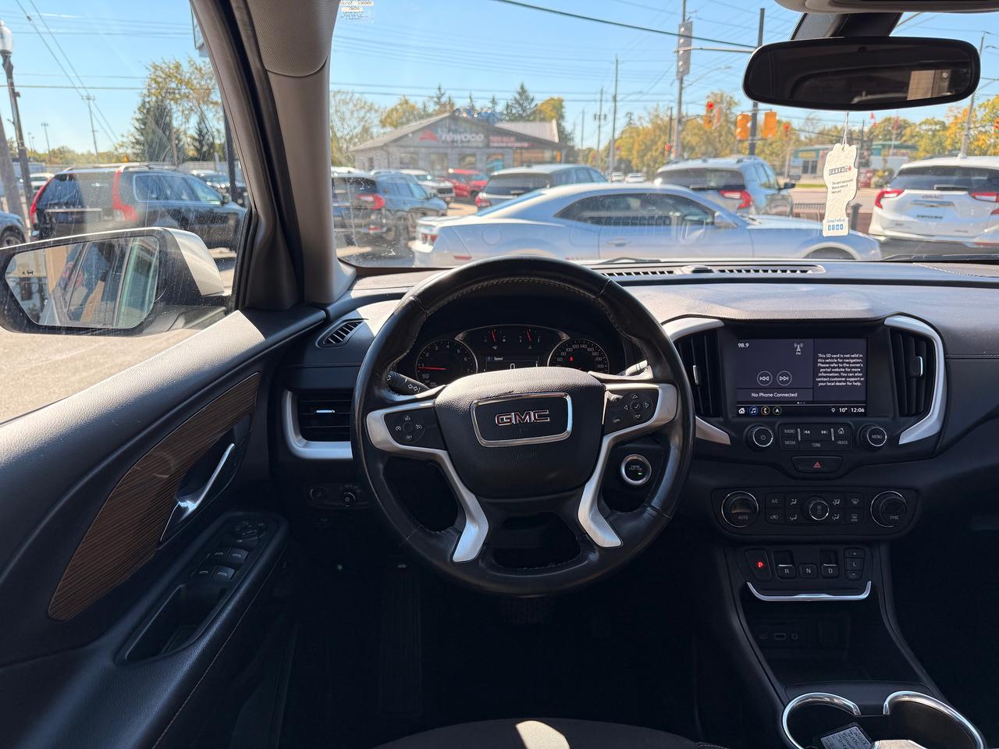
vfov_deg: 56.8
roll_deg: -0.9
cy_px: 374
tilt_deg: -15.2
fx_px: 693
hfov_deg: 71.6
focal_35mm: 24
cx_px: 500
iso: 100
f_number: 1.78
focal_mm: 6.76
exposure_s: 1/822
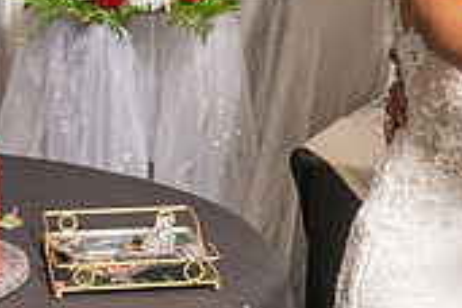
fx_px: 1848
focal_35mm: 144
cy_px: -10
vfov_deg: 9.5
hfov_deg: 14.1
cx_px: 433
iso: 800
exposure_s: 1/200
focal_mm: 32
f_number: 5
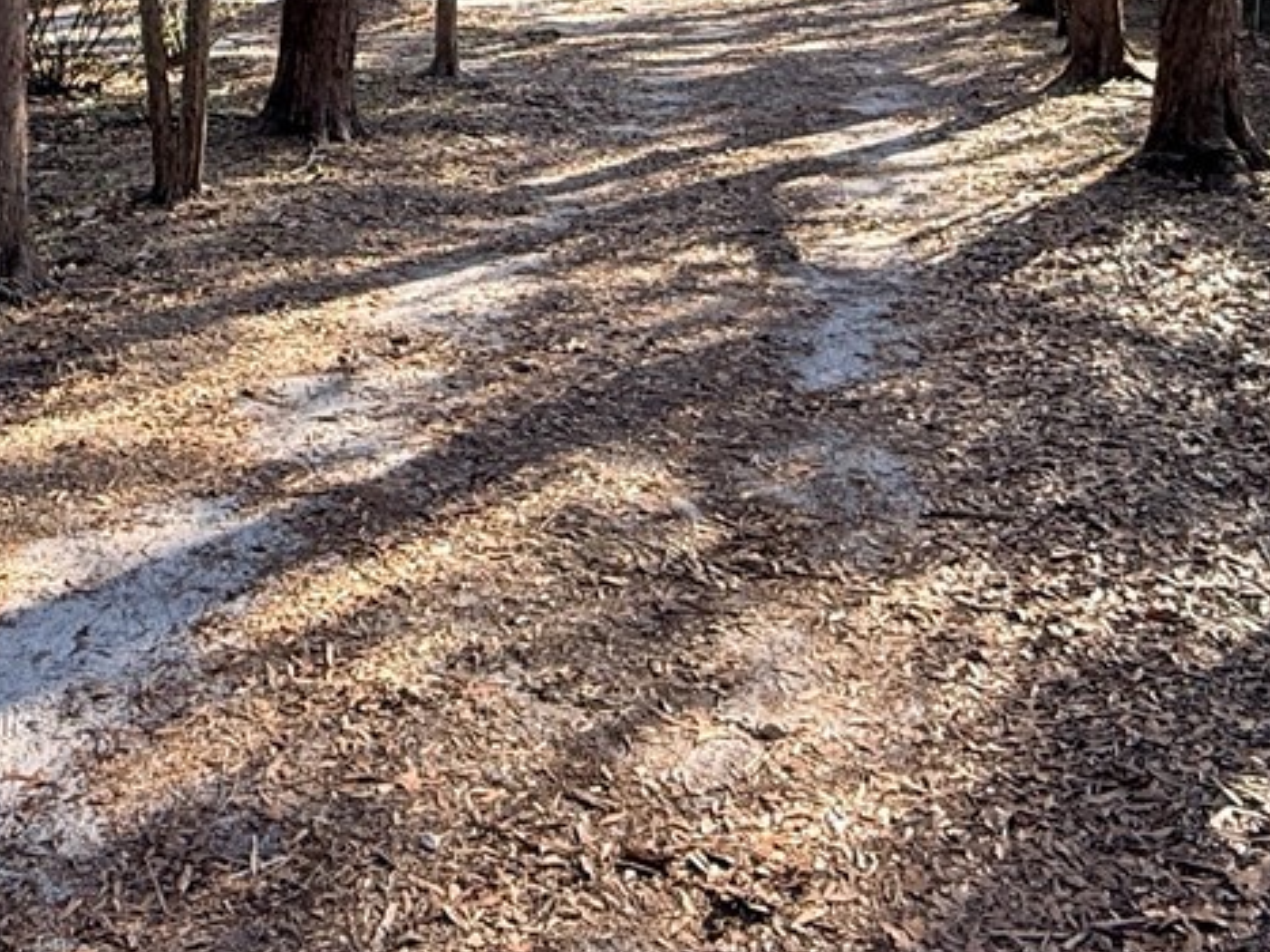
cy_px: -57
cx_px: 356
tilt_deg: +1.8
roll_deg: +1.7
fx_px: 1761
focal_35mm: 48
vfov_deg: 28.0
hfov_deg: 38.9
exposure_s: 1/157
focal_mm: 2.22
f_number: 2.2
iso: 64
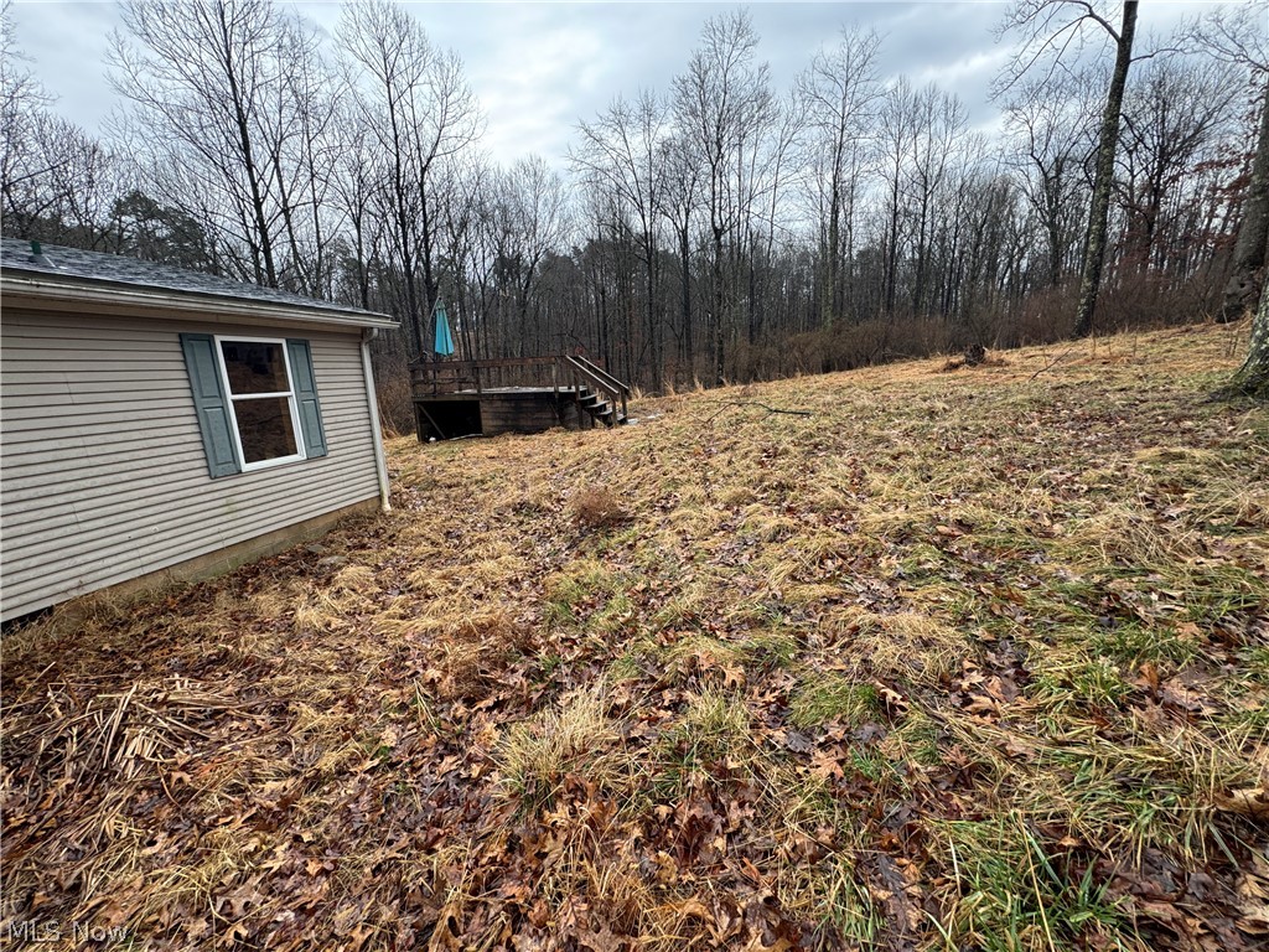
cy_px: 476
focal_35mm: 14
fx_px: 513
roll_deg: +2.6
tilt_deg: -11.3
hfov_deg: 102.1
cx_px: 634
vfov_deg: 85.7
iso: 64
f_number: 2.2
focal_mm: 2.22
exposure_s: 1/99
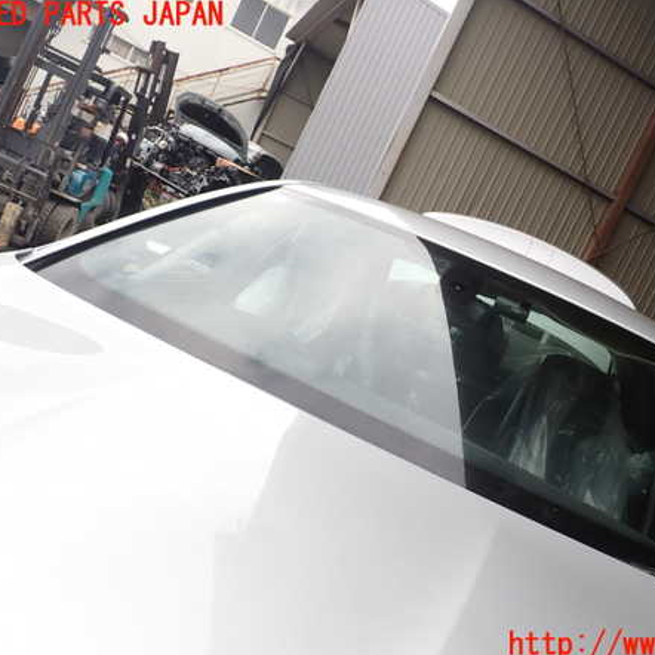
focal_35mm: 36
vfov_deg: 46.0
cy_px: 330
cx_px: 399
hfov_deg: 45.8
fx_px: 771
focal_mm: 5.4
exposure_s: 1/320
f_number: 3.2
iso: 100
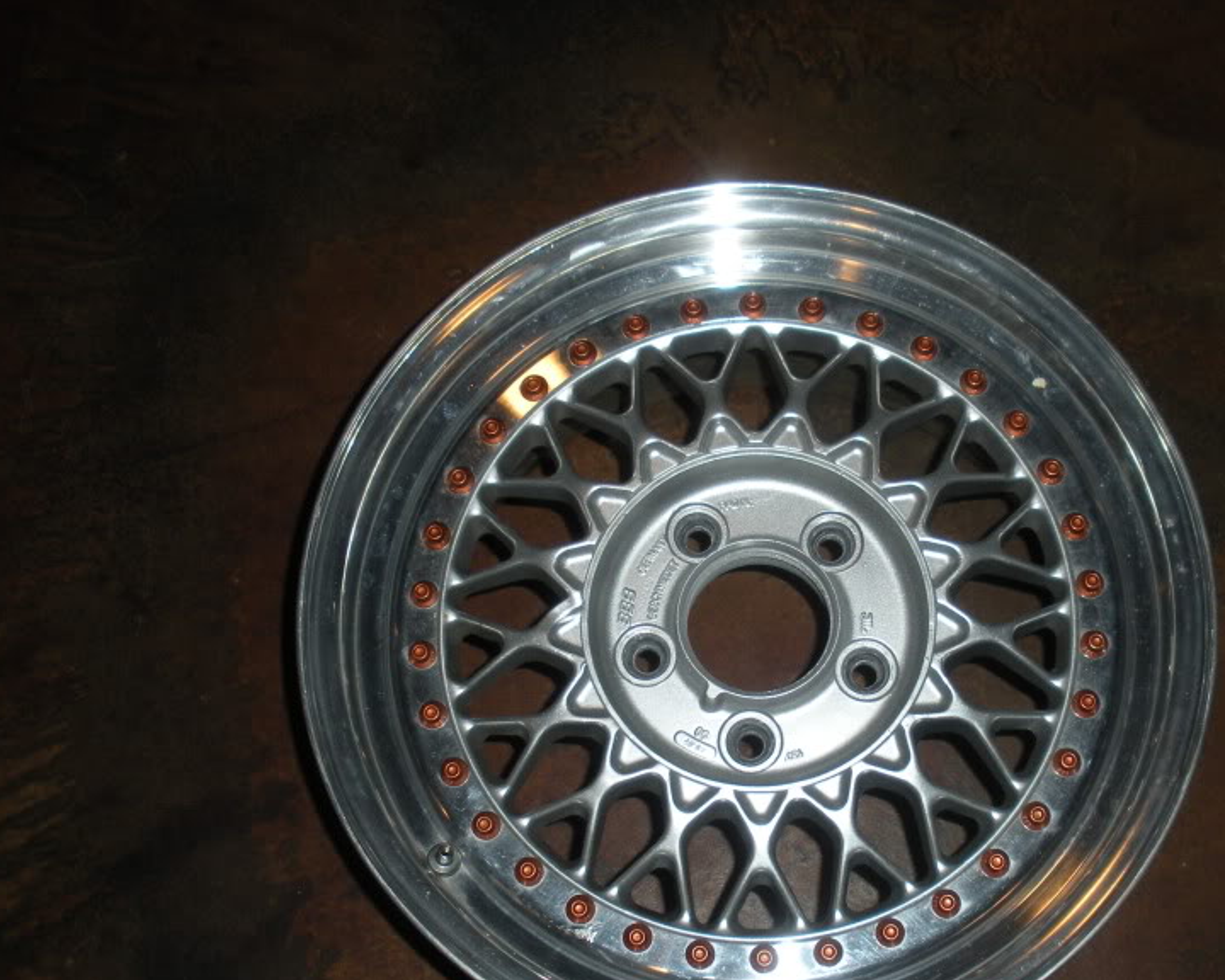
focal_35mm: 50
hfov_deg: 37.0
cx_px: 796
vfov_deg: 30.1
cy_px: 623
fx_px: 1813
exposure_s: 1/60
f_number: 3.5
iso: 64
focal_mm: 6.3
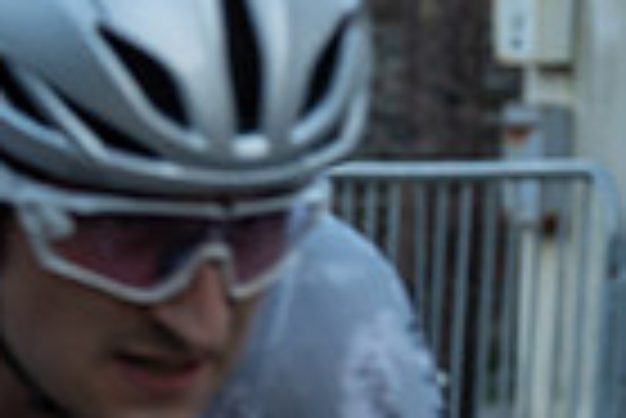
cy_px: 146
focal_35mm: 376
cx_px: -1042
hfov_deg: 5.3
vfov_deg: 3.7
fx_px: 6545
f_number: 4.5
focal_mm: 70
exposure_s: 1/800
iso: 800
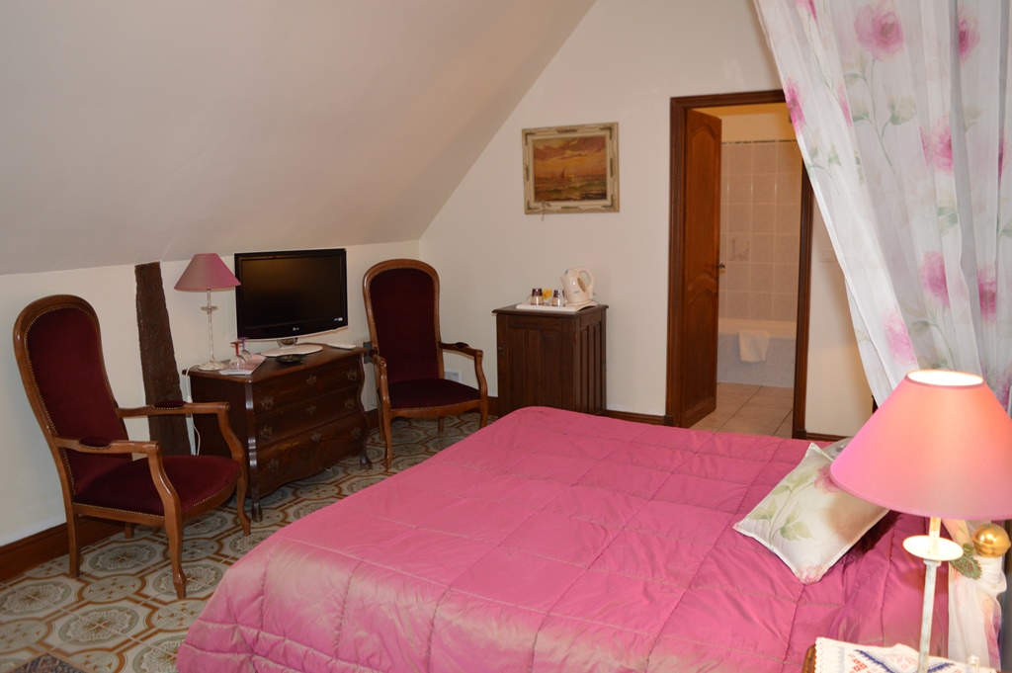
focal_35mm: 27
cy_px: 336
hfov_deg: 67.4
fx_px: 758
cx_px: 506
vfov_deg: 47.9
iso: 720
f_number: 3.5
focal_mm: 18
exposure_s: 1/60
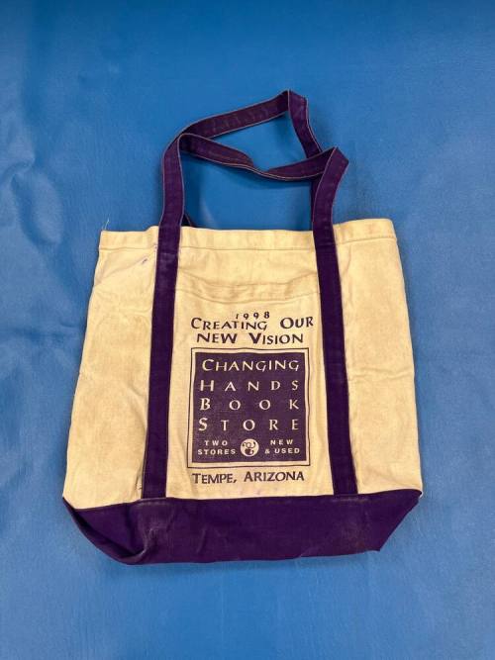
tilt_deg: -76.1
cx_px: 248
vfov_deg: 67.3
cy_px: 330
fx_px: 496
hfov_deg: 53.0
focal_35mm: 26
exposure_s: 1/120
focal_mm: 5.1
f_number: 1.6
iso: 125
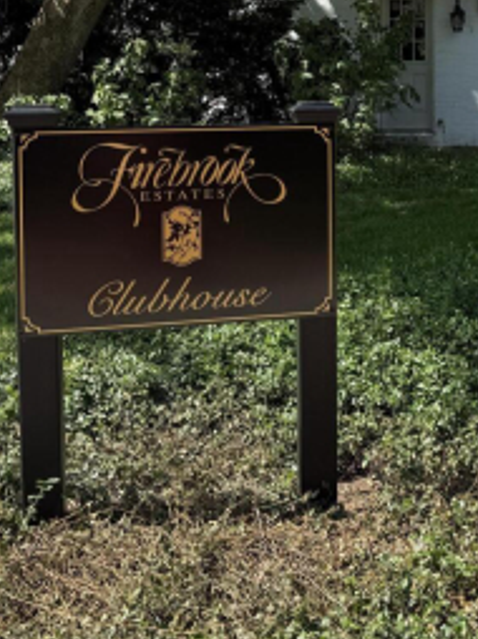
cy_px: 99
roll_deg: +0.4
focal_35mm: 63
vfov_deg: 29.8
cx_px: 511
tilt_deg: -0.7
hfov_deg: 22.1
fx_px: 1162
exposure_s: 1/2232
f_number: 1.78
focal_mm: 6.76
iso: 80
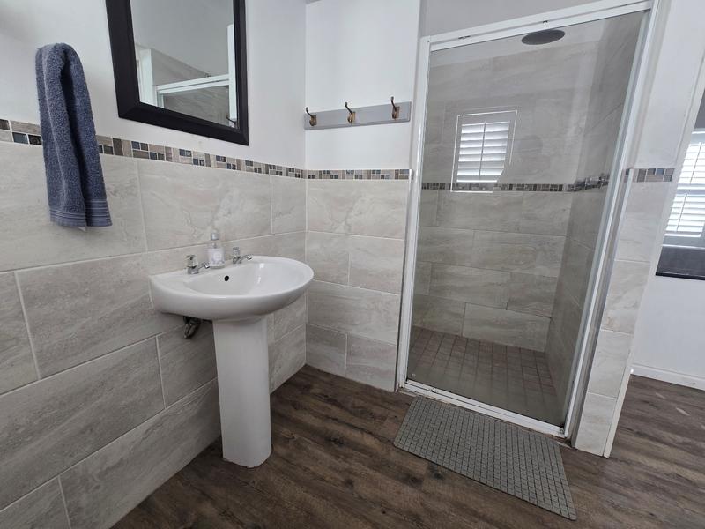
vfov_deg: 89.9
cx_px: 352
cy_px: 264
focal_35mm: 13
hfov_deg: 106.2
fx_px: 265
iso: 80
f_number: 2.2
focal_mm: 2.2
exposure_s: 1/60
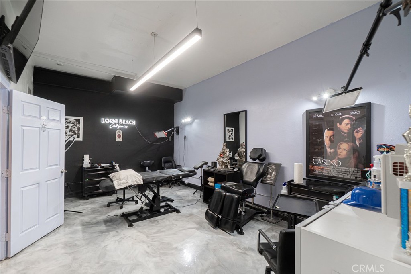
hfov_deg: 100.4
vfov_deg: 77.3
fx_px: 171
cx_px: 206
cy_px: 137
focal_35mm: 15
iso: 320
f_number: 7.1
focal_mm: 10
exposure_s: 1/10
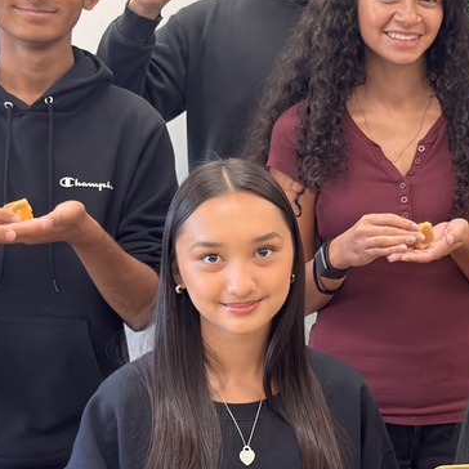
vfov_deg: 19.9
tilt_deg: -8.0
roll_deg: -0.4
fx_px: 1334
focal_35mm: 87
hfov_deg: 19.9
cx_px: 323
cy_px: 242
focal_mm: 6.76
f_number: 1.78
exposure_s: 1/120
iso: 250
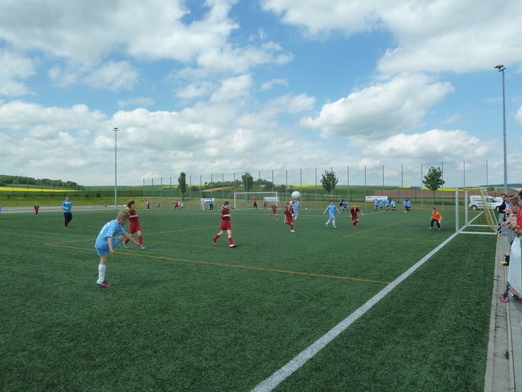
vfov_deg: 54.9
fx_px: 377
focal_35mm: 25
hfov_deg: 69.4
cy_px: 196
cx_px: 261
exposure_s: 1/400
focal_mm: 4.1
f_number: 5
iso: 125
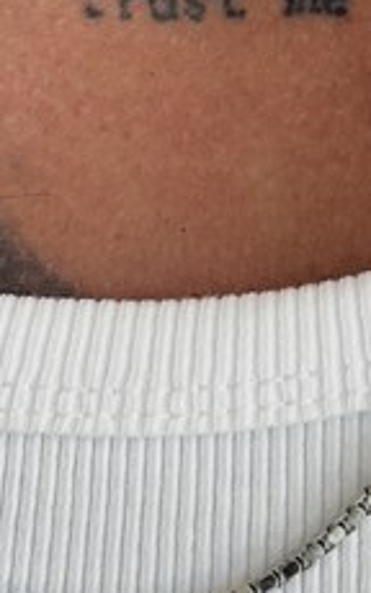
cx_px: 155
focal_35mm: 177
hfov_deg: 7.4
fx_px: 2860
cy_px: 31
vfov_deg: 11.7
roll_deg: +0.0
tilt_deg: -11.6
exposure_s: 1/351
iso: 80
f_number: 1.78
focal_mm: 6.76
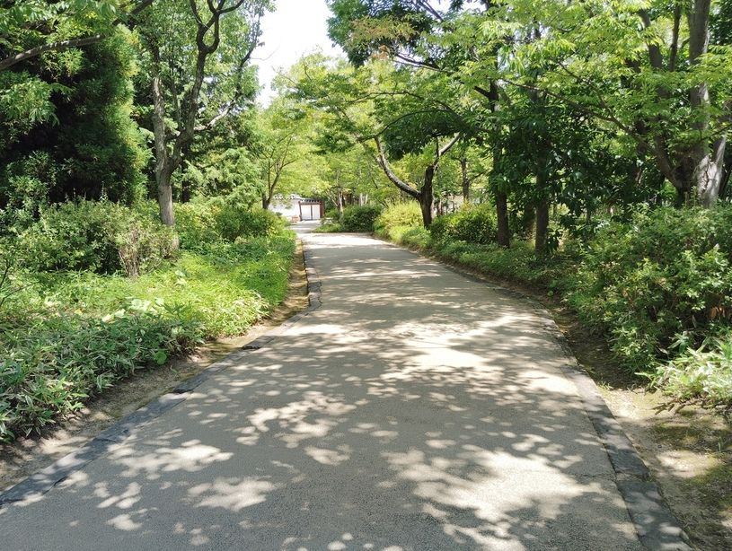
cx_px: 366
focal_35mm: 28
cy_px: 276
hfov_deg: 63.4
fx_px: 593
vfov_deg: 49.9
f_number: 1.8
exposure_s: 1/148
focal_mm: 4.22
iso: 50
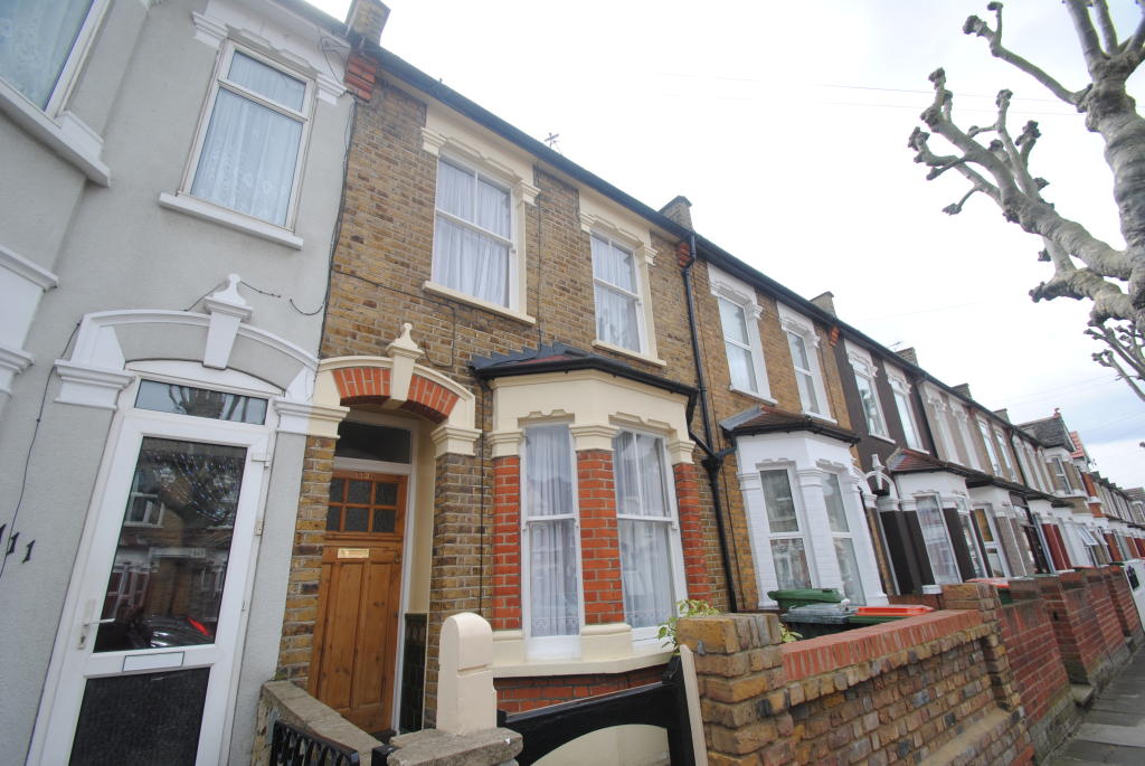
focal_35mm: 15
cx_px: 572
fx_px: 478
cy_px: 383
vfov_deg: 77.5
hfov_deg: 100.3
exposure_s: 1/200
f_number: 7.1
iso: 100
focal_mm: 10
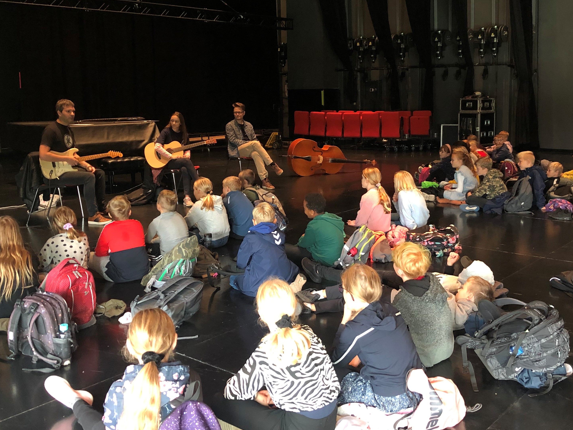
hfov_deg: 53.9
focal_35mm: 34
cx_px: 261
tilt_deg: -7.4
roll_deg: +1.0
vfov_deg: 41.8
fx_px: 563
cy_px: 225
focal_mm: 4
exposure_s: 1/11
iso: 100
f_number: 1.8
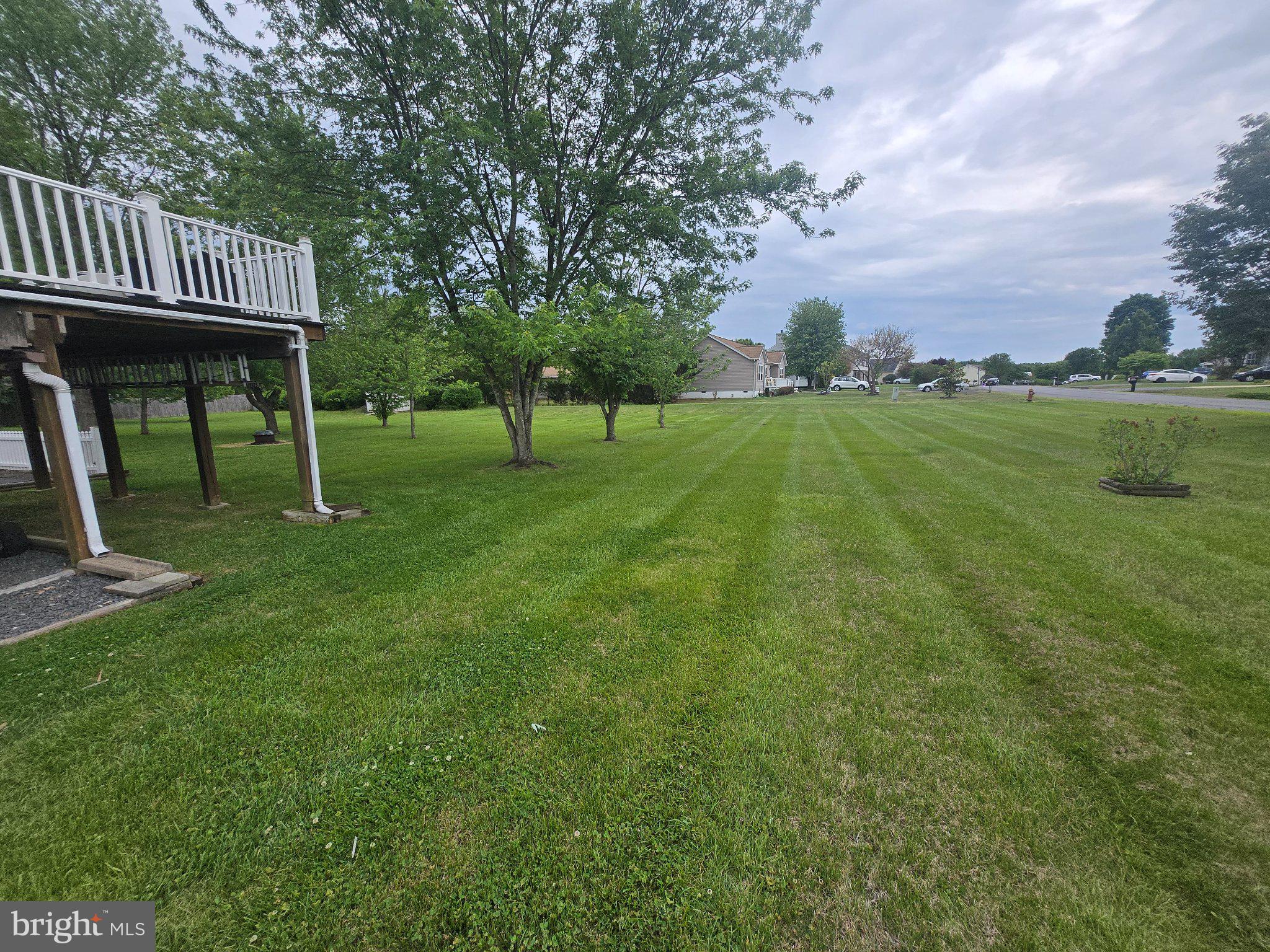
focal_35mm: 13
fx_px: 477
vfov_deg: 89.9
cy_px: 476
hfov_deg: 106.2
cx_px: 635
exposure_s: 1/641
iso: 25
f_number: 2.2
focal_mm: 1.7
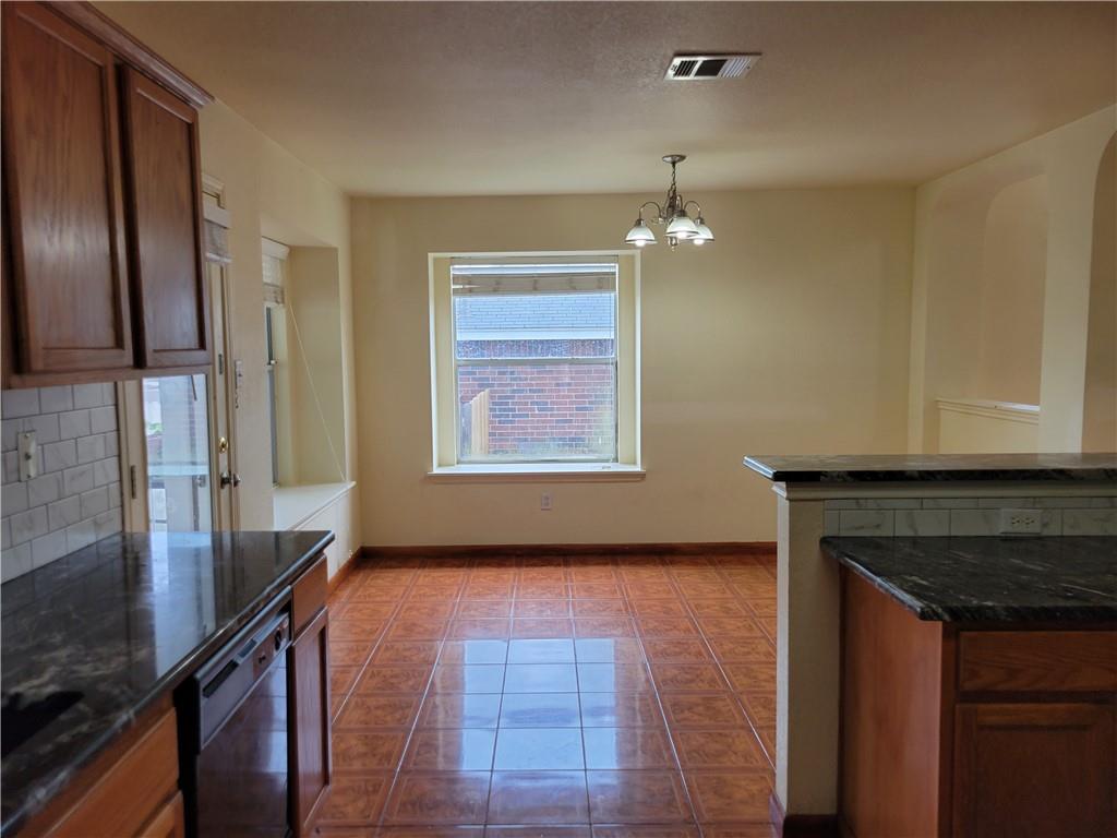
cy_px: 419
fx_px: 839
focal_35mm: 26
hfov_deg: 67.3
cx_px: 558
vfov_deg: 53.1
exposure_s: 1/119
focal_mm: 5.4
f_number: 1.8
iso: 80
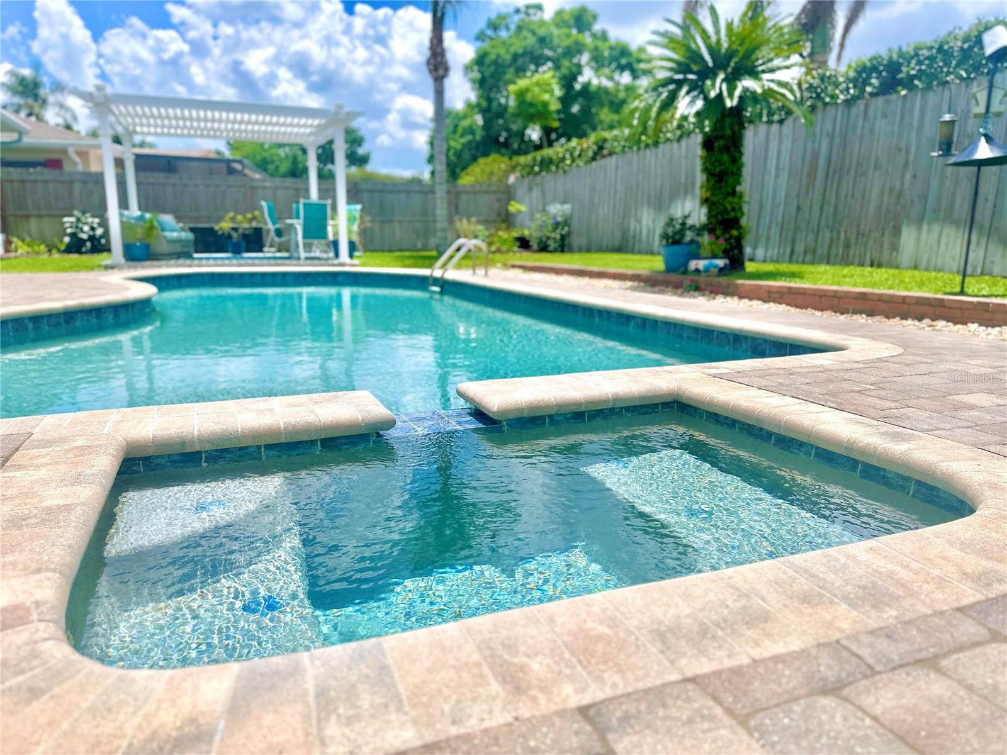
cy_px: 378
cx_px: 504
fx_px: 698
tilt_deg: -11.1
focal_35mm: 24
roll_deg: -0.2
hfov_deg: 71.6
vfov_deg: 56.8
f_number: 1.78
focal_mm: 6.86
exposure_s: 1/8929
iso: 80
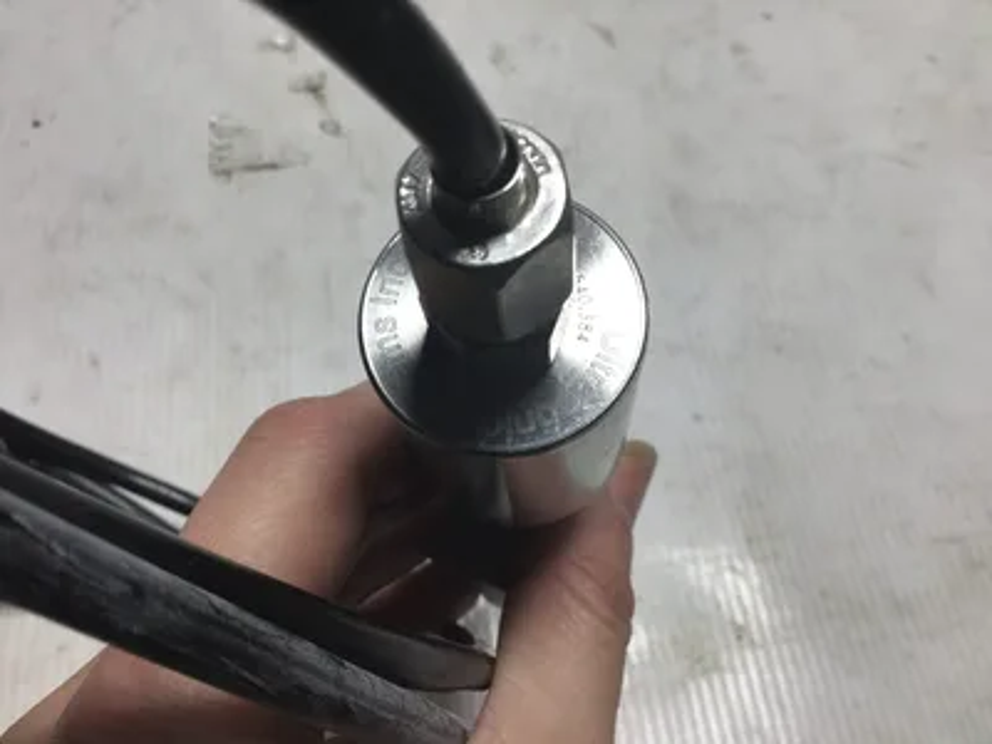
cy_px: 372
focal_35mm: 31
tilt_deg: -59.2
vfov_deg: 45.4
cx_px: 496
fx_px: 888
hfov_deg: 58.4
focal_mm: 3.3
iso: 25
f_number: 2.4
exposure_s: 1/120
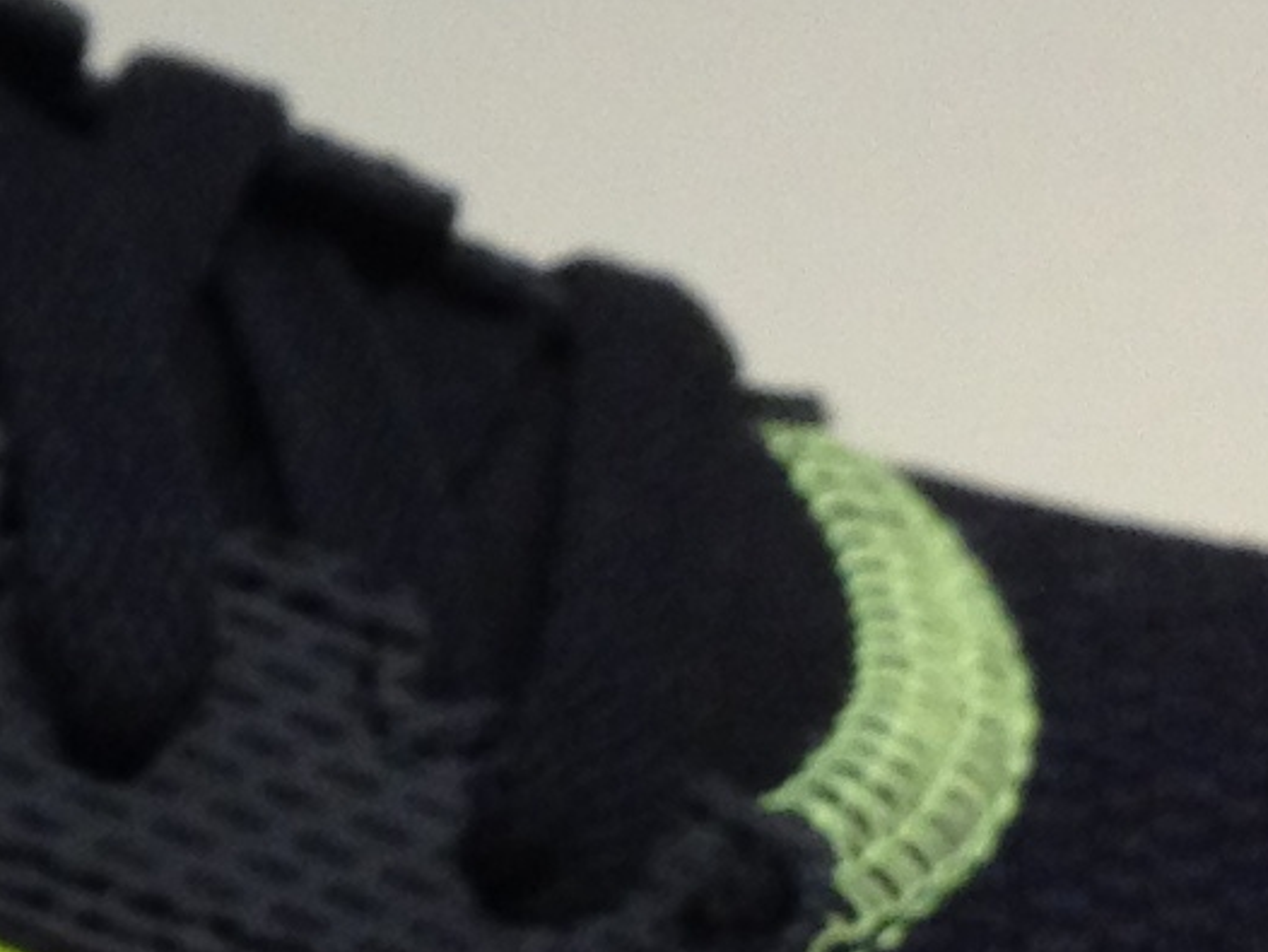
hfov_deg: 8.9
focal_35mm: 217
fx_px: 7952
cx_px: -740
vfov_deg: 6.9
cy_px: 595
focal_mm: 4.28
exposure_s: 1/24
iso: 80
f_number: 2.4
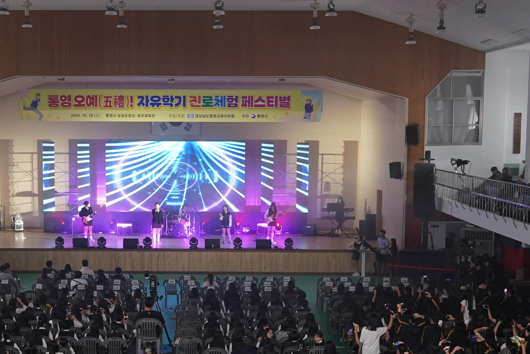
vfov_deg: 19.1
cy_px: 236
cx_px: 186
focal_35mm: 71
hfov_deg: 28.3
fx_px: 1045
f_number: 5.6
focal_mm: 29
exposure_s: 1/200
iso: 2500
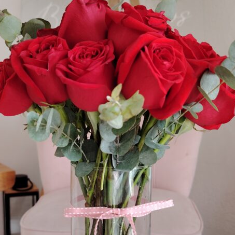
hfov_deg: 35.2
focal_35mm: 48
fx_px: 369
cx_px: 95
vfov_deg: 34.7
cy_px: 171
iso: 428
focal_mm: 5.25
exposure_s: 1/100
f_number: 1.75
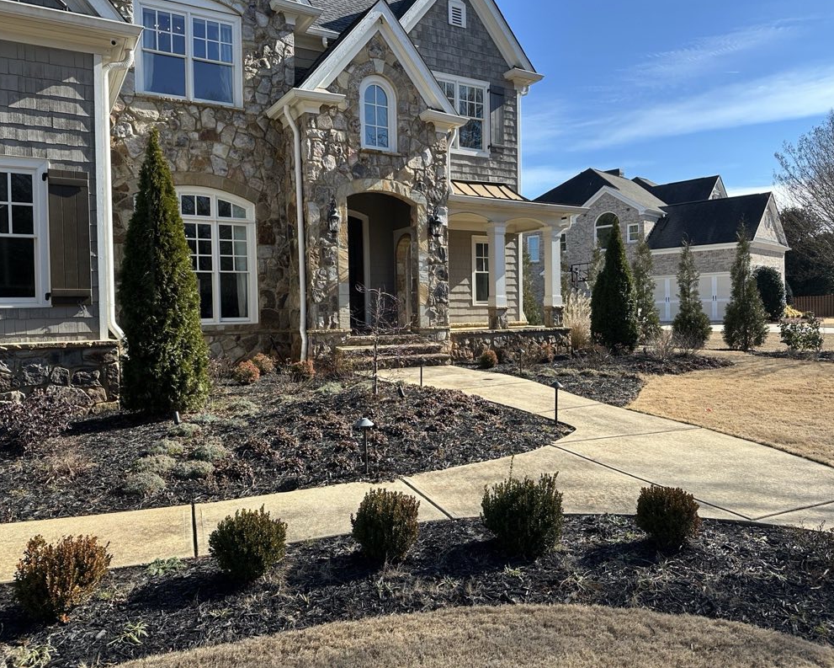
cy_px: 325
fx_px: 642
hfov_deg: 66.0
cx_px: 425
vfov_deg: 54.9
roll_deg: +0.5
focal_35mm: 26
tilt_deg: -0.2
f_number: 1.78
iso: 80
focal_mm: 6.86
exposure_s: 1/1949
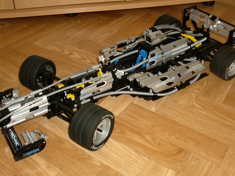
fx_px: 299
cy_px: 89
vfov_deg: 32.9
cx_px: 121
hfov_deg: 42.9
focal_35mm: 44
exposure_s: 1/30
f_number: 2.8
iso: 400
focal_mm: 6.3
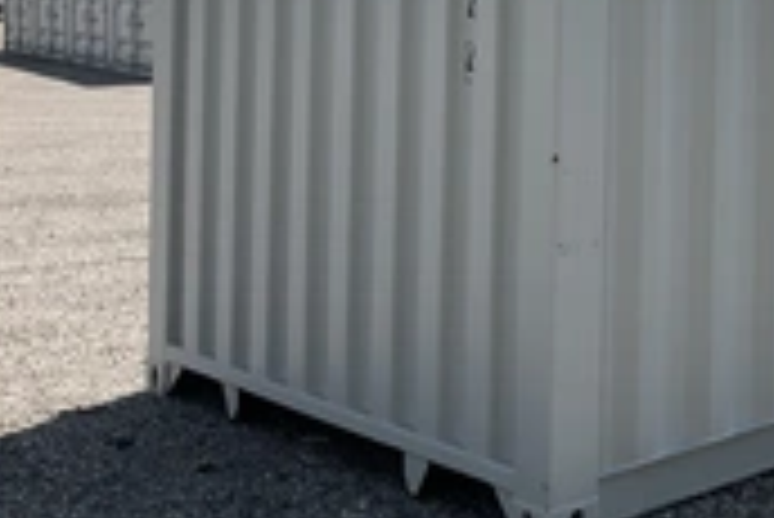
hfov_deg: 26.4
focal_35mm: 70
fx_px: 1506
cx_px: 868
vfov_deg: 18.8
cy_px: -41
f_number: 1.8
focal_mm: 3
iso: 25
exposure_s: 1/2538
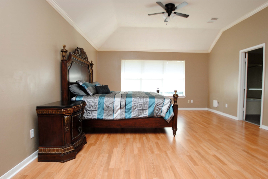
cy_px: 90
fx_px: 145
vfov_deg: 63.3
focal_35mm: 20
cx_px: 134
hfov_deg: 85.4
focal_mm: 13
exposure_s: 1/60
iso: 200
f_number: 4
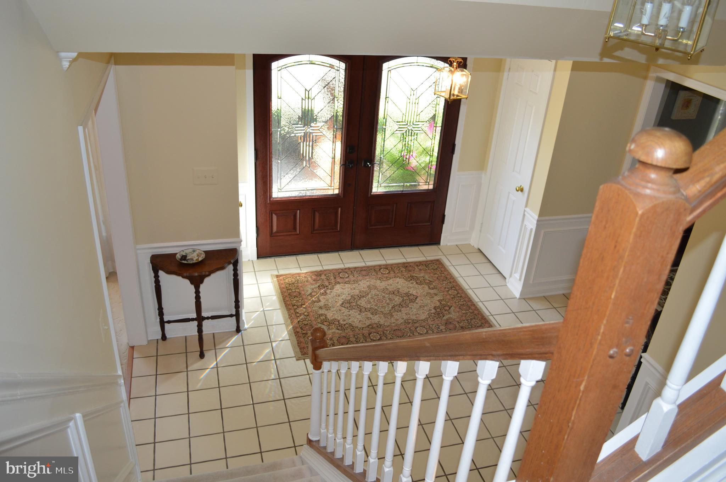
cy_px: 241
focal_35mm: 27
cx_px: 363
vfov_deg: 47.8
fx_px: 544
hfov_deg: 67.4
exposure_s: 1/125
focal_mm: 18
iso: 400
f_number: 4
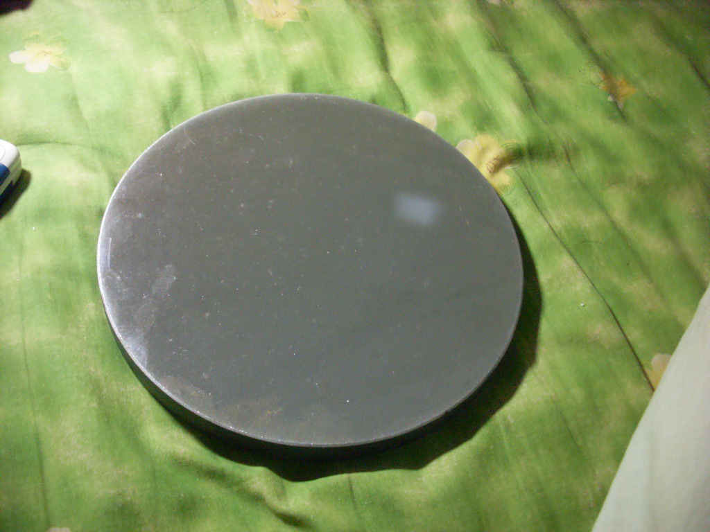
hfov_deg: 49.0
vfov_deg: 37.7
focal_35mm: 38
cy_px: 266
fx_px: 779
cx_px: 355
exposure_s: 1/4
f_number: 3
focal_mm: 6.3
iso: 200
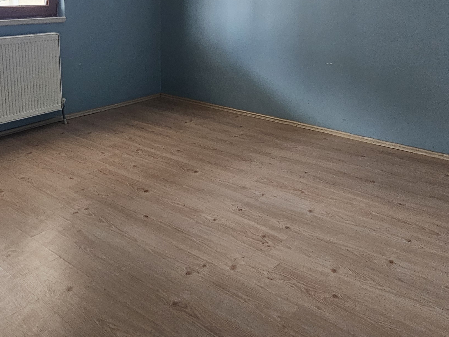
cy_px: 75
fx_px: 415
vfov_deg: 42.5
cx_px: 175
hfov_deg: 56.3
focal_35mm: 32
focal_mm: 2.2
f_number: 2.2
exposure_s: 1/70.8
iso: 250
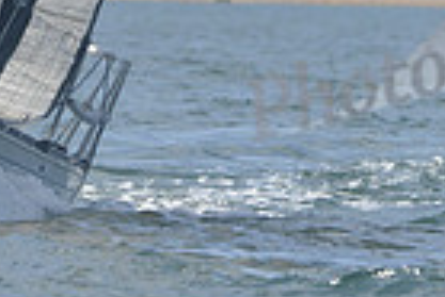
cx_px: 83
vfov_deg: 1.4
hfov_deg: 2.1
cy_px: -62
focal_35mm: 1003
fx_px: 12411
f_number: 9
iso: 280
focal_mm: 240
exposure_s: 1/800
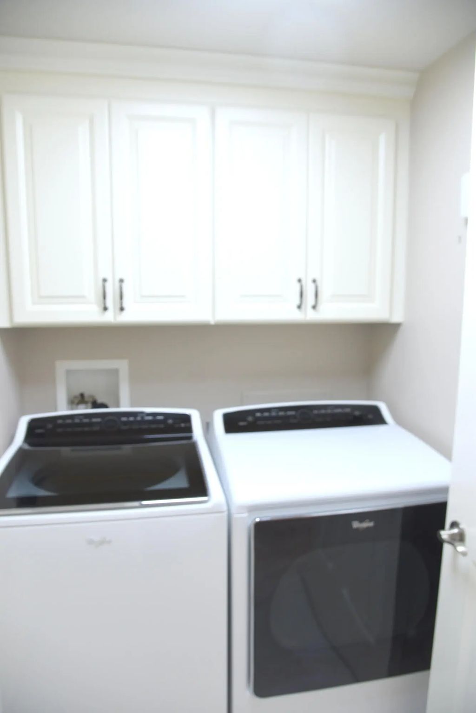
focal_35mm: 24
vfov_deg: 73.7
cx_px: 238
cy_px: 356
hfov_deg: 53.2
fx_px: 476
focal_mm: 24
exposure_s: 1/80
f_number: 4.5
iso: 400
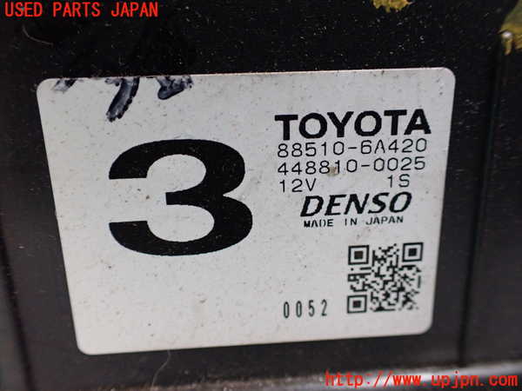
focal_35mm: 30
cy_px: 196
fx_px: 452
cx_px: 261
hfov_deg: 60.0
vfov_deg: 46.8
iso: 800
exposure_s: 1/60
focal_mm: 5.4
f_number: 2.3
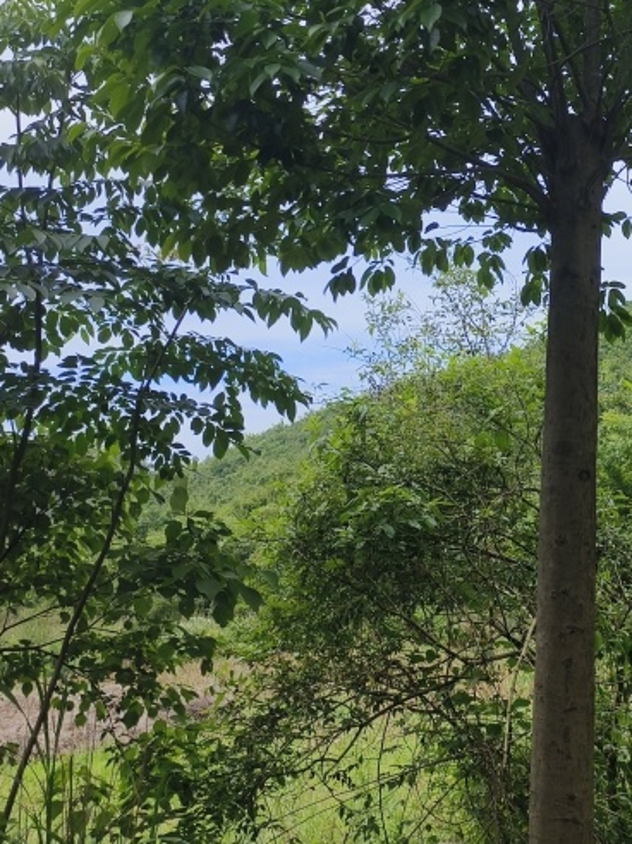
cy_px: 187
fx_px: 1218
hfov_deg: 28.2
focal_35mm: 50
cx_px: 541
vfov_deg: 37.0
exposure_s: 1/2079
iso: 72
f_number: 1.75
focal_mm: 5.5
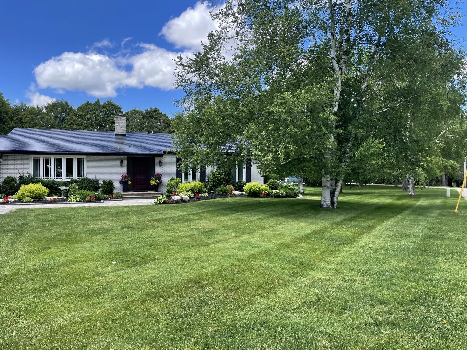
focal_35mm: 26
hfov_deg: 67.3
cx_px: 234
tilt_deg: -0.1
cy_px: 175
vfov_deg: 53.1
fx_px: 351
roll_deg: +0.0
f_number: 1.6
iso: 32
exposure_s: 1/940
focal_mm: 4.2
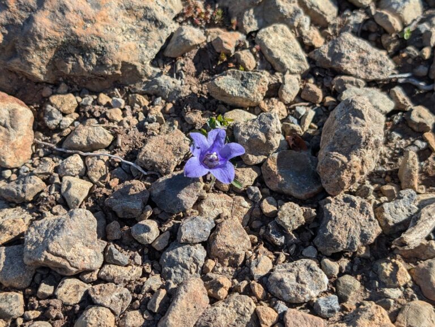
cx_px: 218
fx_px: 617
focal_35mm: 49
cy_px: 164
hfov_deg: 38.9
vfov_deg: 29.7
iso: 20
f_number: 1.68
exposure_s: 1/869
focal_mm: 6.9
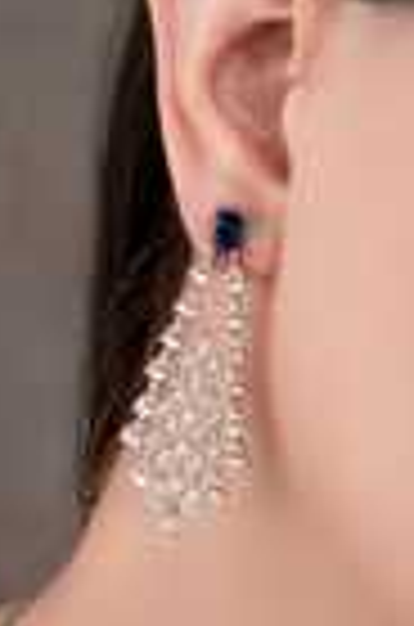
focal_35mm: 216
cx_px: 572
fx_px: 3744
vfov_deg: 9.5
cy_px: 520
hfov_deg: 6.3
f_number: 8
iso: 200
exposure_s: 1/160
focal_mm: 57
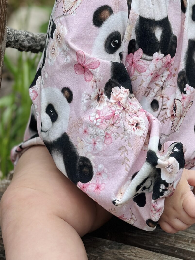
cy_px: 43
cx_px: 174
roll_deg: -2.7
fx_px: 857
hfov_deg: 12.9
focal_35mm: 114
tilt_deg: -9.7
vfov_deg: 17.1
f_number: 1.78
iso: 100
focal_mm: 6.86
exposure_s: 1/2114
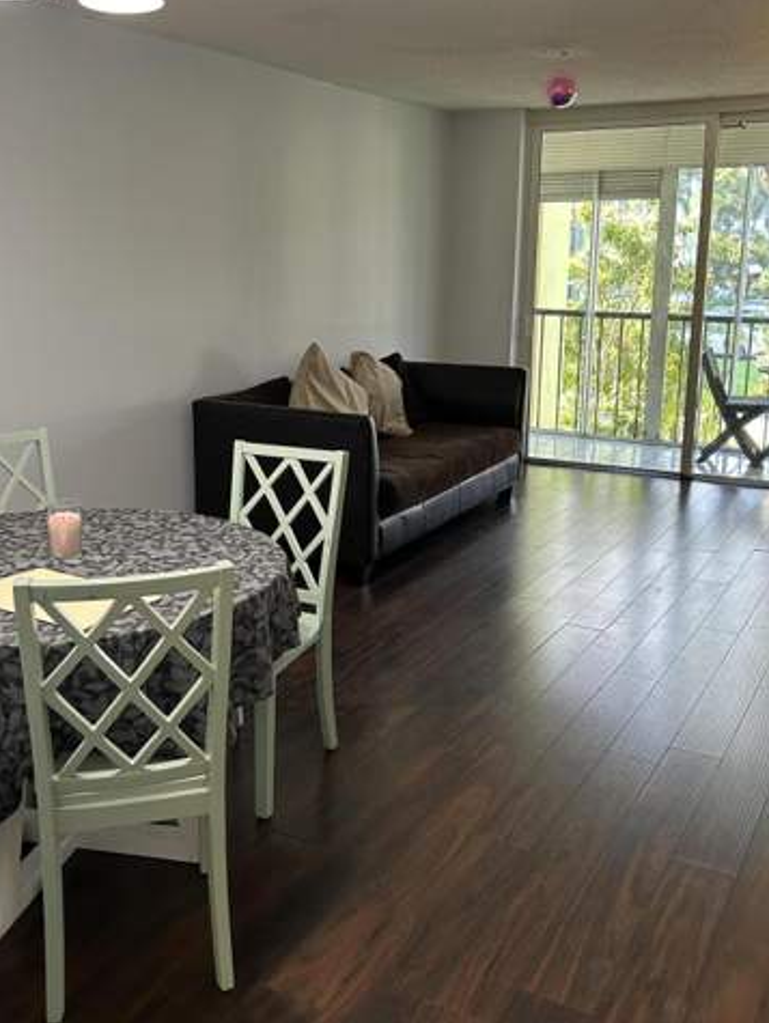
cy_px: 474
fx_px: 1035
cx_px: 358
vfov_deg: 52.5
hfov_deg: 40.7
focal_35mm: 35
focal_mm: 5.7
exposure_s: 1/60
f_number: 1.5
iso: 160
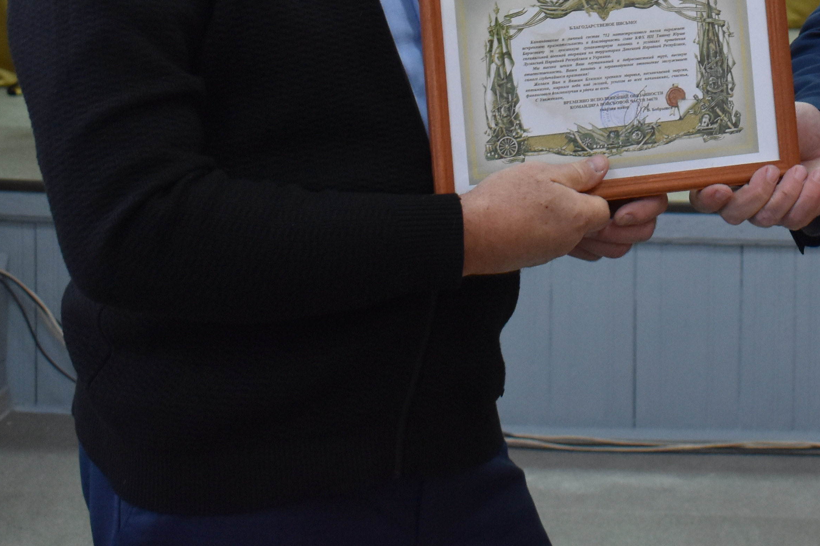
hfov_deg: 21.7
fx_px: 2095
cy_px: -99
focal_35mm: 92
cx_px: 720
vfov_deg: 14.4
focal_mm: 24
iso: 1250
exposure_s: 1/125
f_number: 3.8
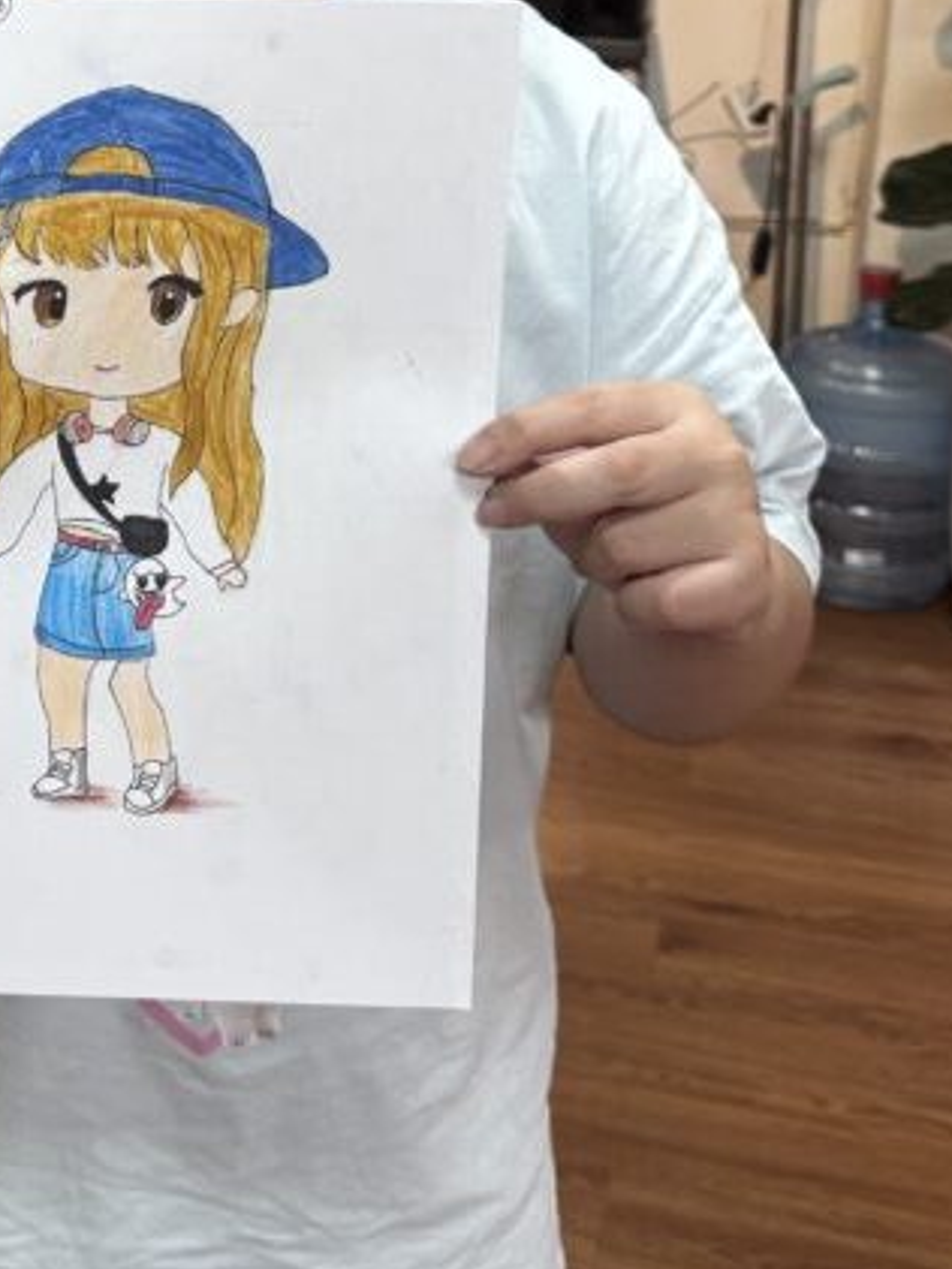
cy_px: 238
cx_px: 127
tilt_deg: -11.1
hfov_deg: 25.0
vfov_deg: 32.8
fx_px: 2089
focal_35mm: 57
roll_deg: -1.7
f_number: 1.78
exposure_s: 1/100
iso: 125
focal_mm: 6.76
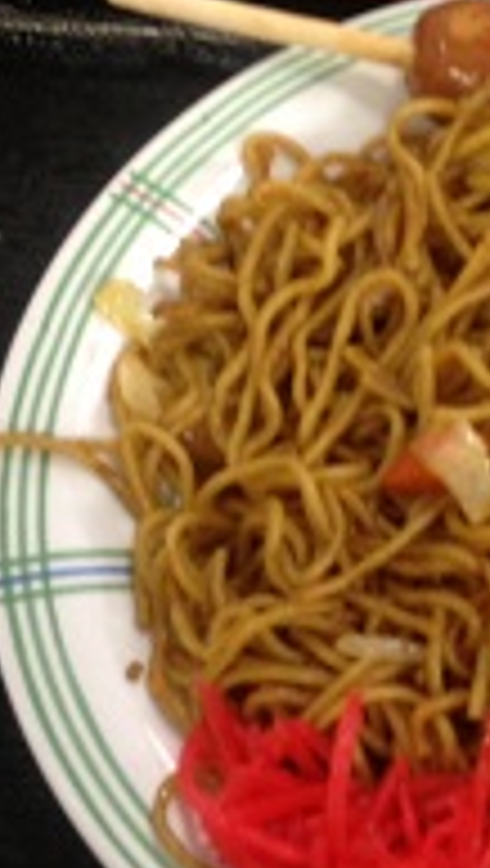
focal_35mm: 76
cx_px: 607
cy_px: 535
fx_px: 1750
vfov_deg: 27.8
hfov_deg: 15.3
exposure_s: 1/20
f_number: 2.4
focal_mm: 4.13
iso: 100
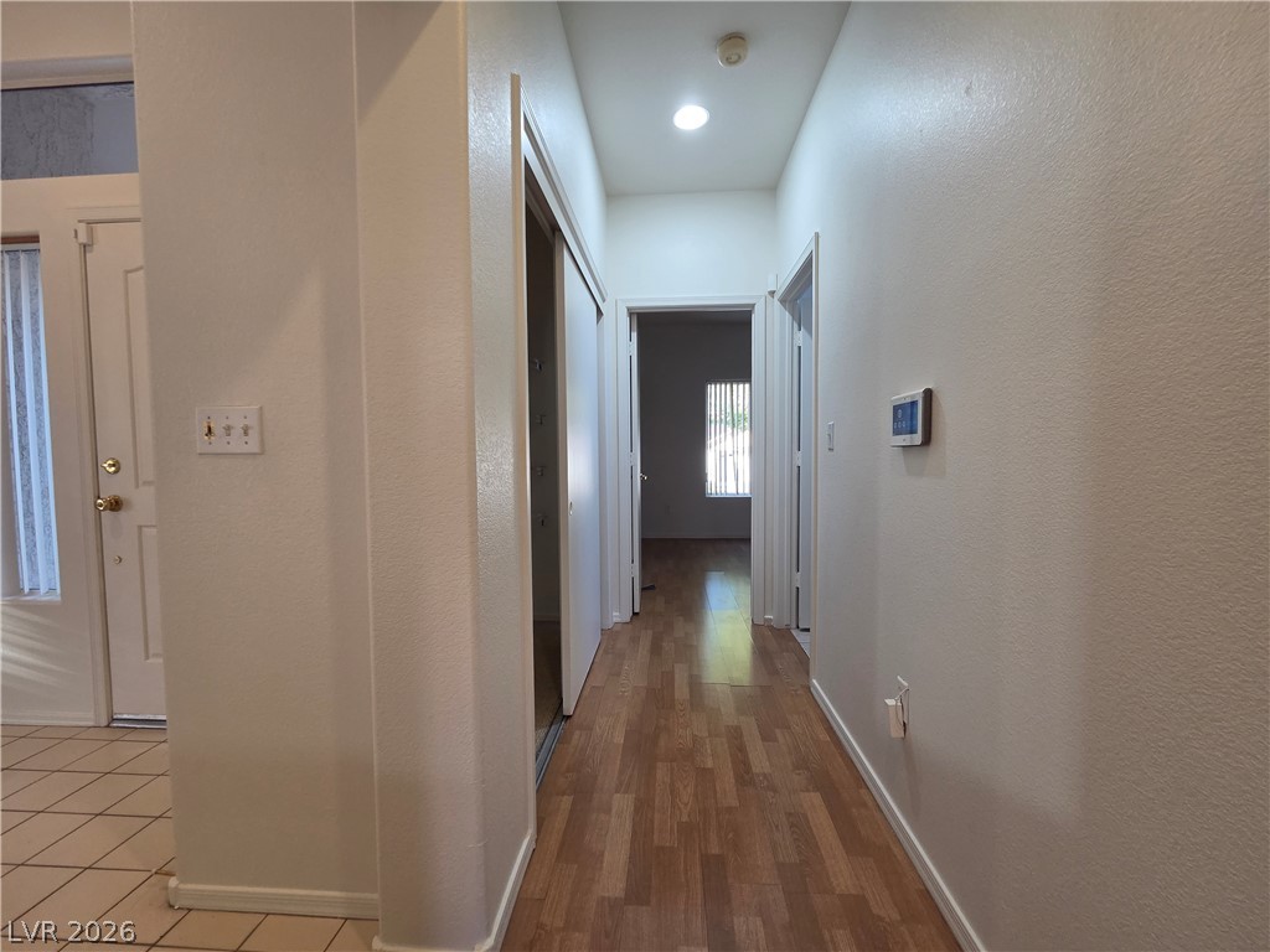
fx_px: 477
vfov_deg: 89.9
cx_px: 635
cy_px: 476
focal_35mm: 13
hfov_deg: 106.2
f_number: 2.2
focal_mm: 2.2
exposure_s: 1/120
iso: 250
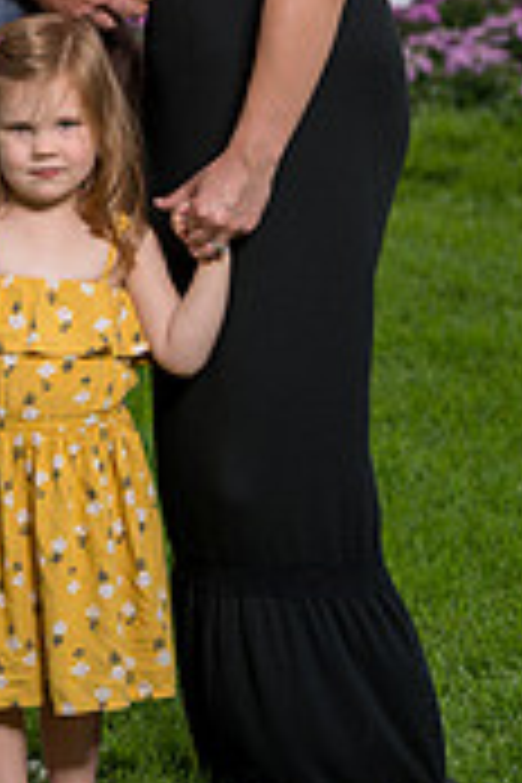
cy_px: -45
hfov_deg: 5.3
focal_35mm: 258
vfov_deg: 7.9
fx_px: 5611
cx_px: 40
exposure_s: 1/250
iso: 100
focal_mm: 100
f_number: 4
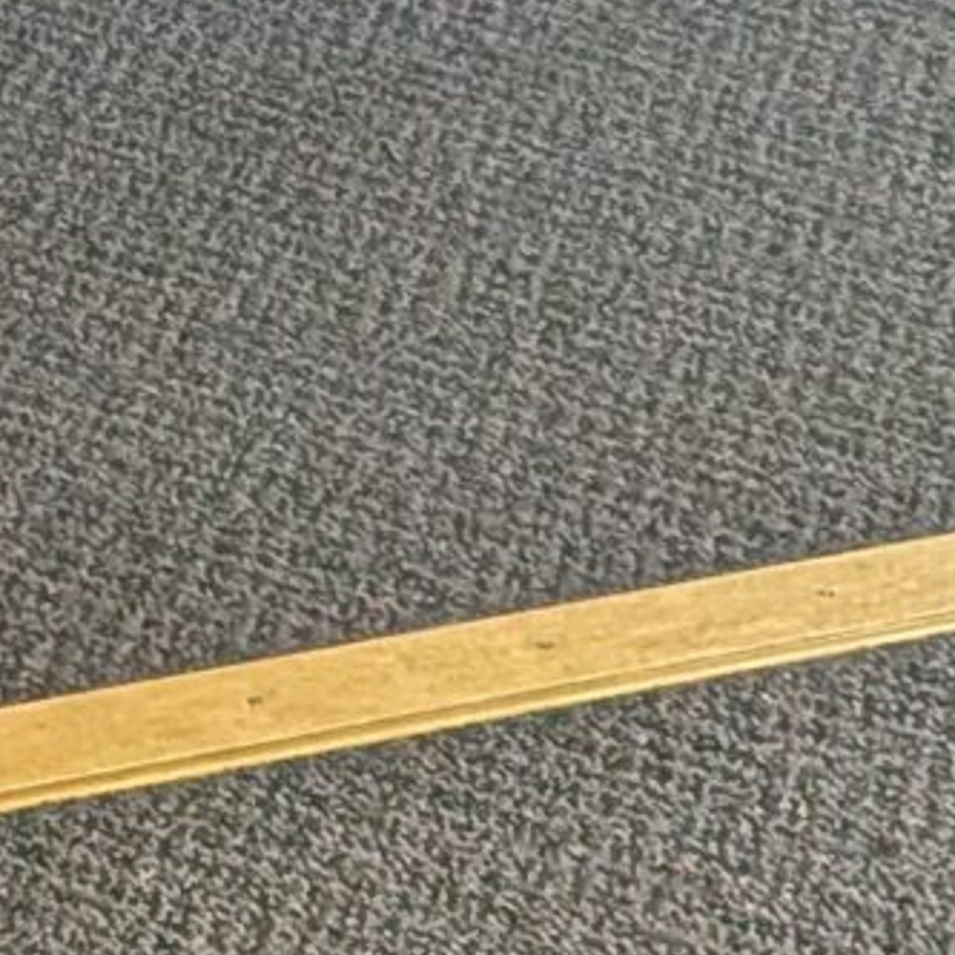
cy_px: -1098
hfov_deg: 10.0
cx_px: -901
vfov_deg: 9.8
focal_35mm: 163
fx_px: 5088
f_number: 1.7
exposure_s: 1/331
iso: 227
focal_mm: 4.53
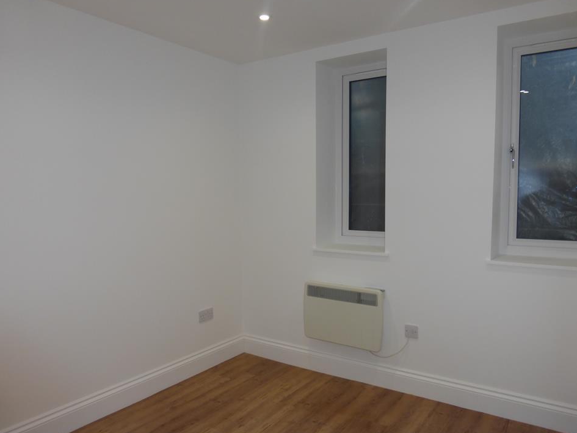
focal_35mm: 26
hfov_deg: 67.3
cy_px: 227
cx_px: 283
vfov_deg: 53.1
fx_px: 433
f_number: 3.3
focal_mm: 4.3
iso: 160
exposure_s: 1/60
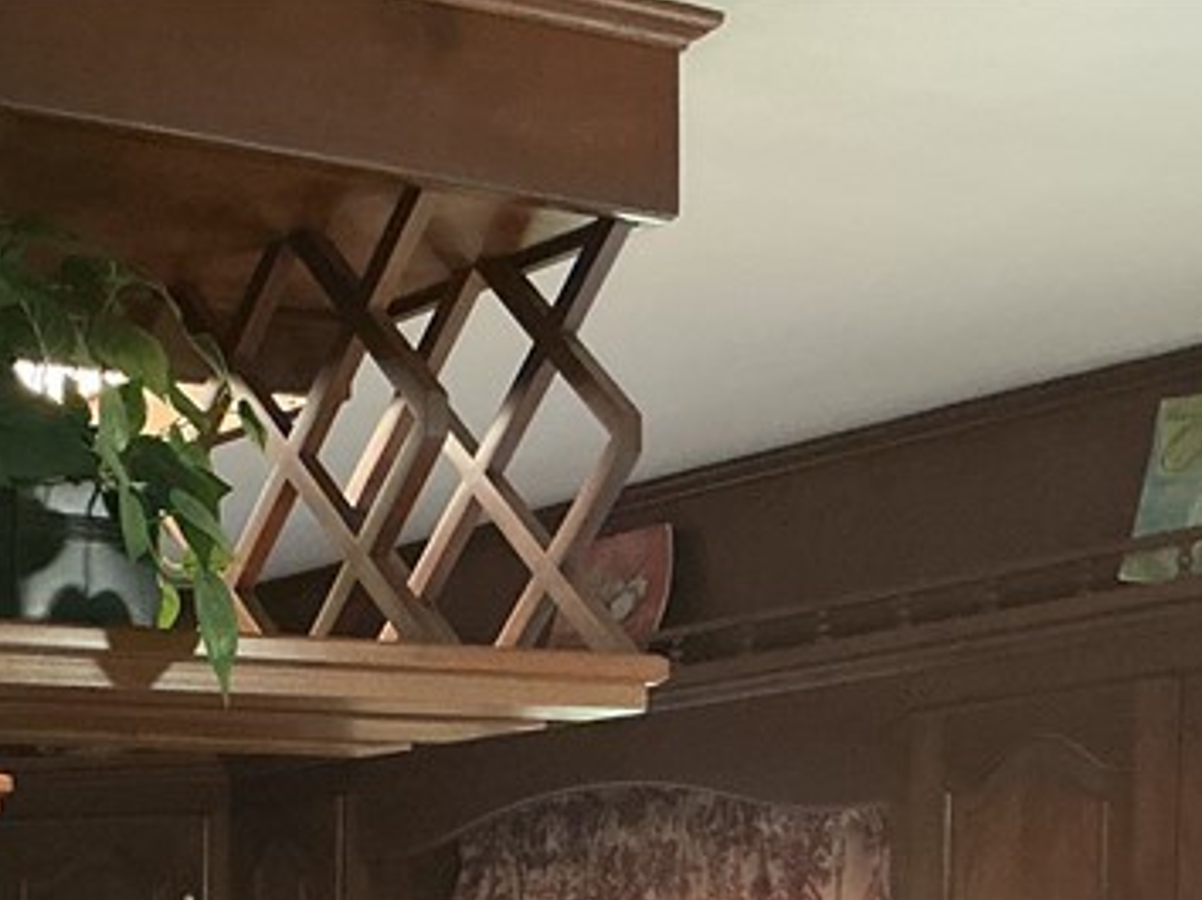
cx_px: -27
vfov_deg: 16.2
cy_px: 1291
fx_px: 2915
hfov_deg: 22.3
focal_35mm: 84
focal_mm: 3
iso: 160
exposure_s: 1/60
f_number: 1.8
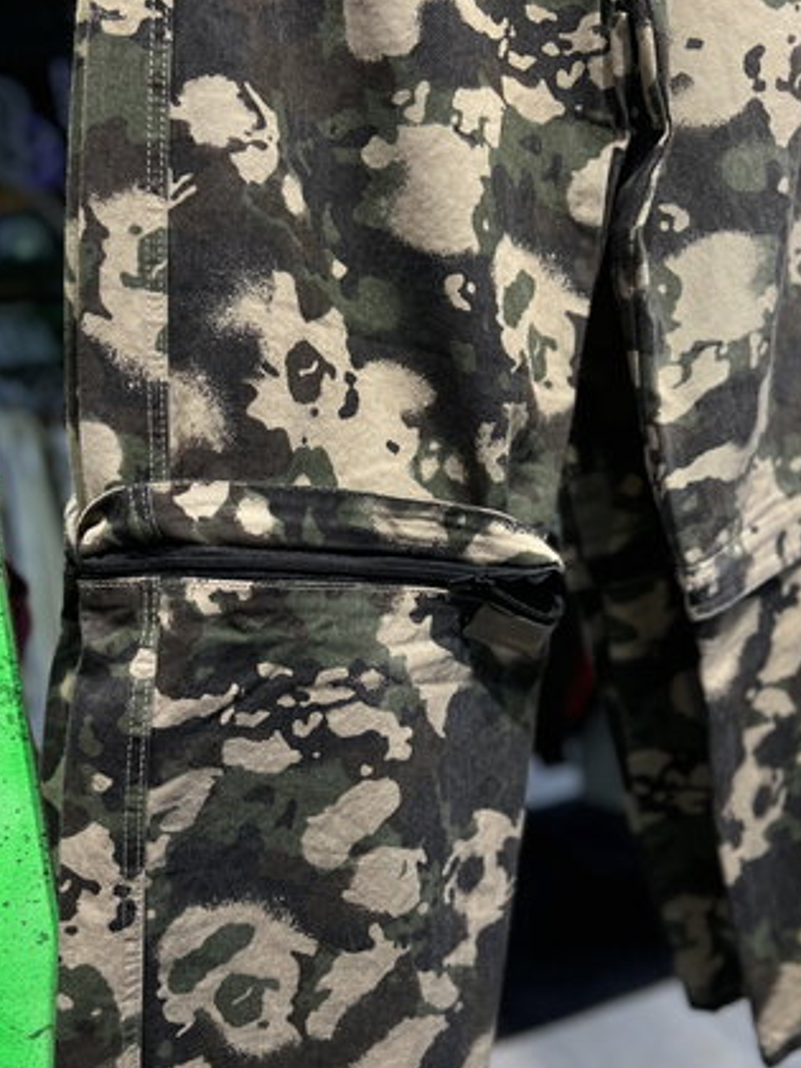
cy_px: 601
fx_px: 1018
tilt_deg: -12.8
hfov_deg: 42.9
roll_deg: +5.0
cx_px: 369
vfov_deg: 55.2
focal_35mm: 33
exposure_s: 1/100
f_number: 1.5
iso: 50
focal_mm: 5.7
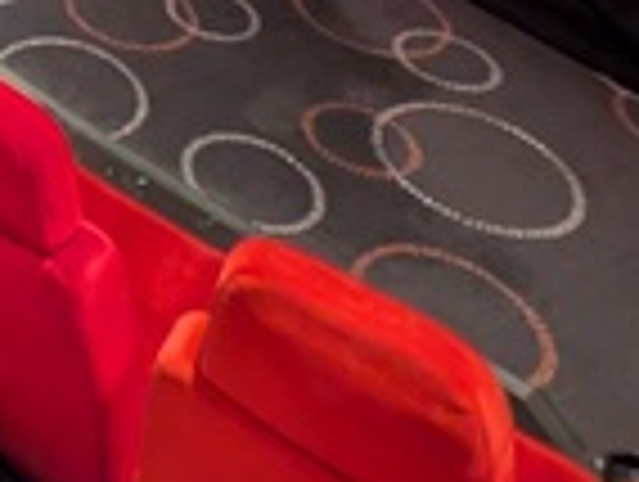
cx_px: -198
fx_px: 999
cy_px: -459
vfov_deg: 18.6
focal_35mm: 54
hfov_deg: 28.8
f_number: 1.95
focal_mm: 2.23
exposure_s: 1/4.42
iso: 663
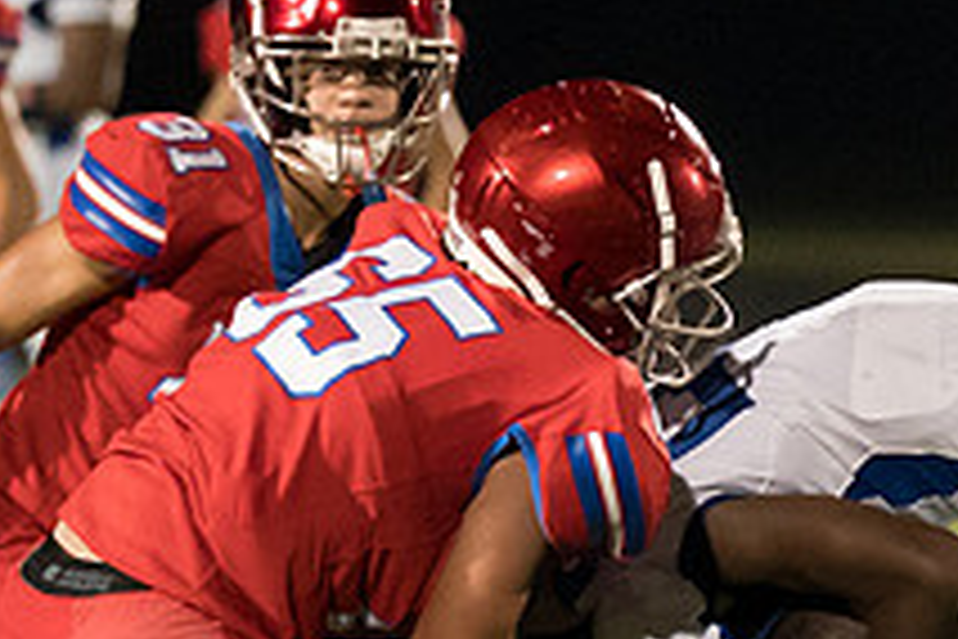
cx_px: 1298
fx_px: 25891
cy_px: 455
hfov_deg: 2.1
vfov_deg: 1.4
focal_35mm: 973
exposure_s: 1/1000
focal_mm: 200
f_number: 2.8
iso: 8000
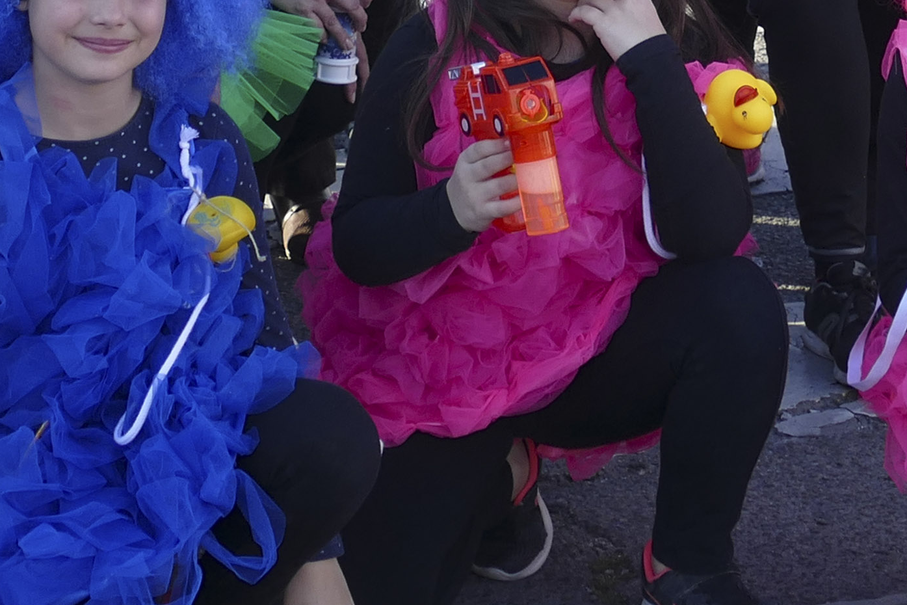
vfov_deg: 8.8
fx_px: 3854
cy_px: -256
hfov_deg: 13.4
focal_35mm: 153
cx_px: 528
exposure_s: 1/250
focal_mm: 14.24
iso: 125
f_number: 3.1
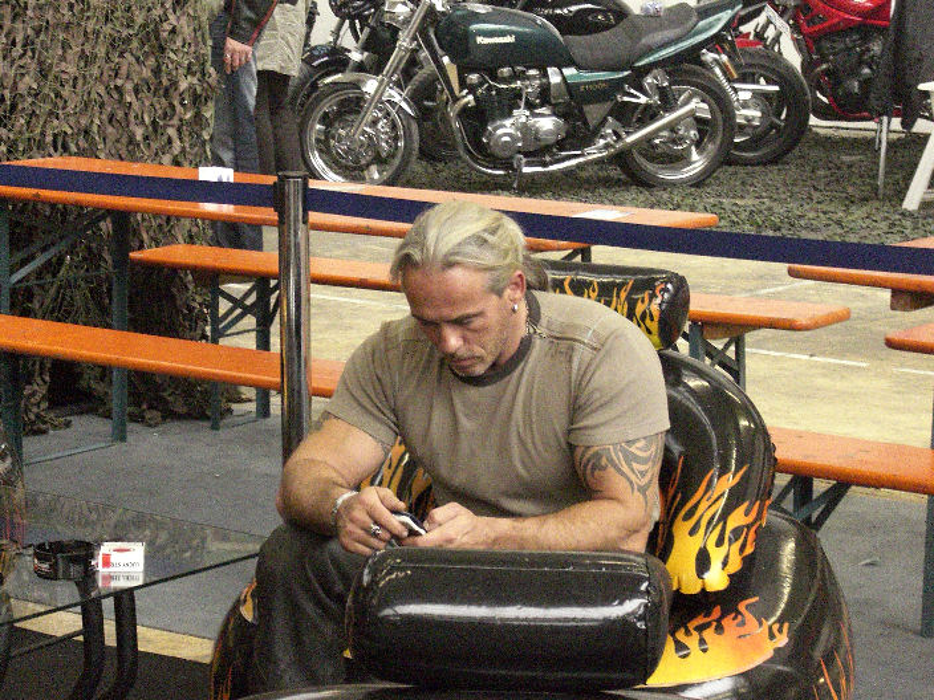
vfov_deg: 13.0
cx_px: 467
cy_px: 350
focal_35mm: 114
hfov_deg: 17.3
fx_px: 3076
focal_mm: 18.9
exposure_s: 1/50
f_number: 5.4
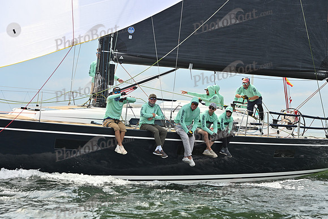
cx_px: 164
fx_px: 911
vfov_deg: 13.7
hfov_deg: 20.4
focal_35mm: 100
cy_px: 110
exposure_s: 1/1600
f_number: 7.1
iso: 320
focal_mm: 100
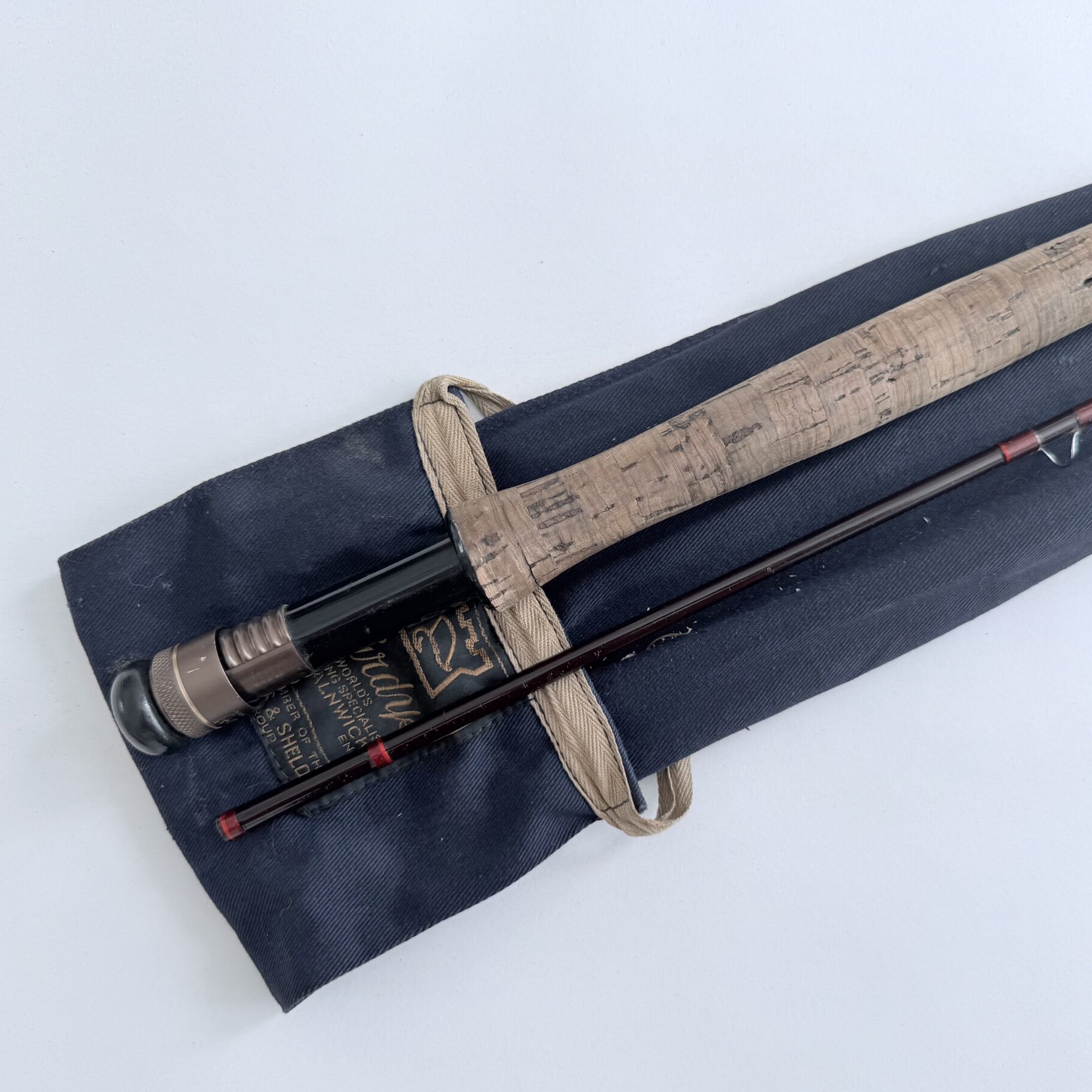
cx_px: 630
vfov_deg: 54.0
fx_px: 1071
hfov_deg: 53.8
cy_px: 574
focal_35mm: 30
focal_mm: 6.76
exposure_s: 1/123
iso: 50
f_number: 1.78
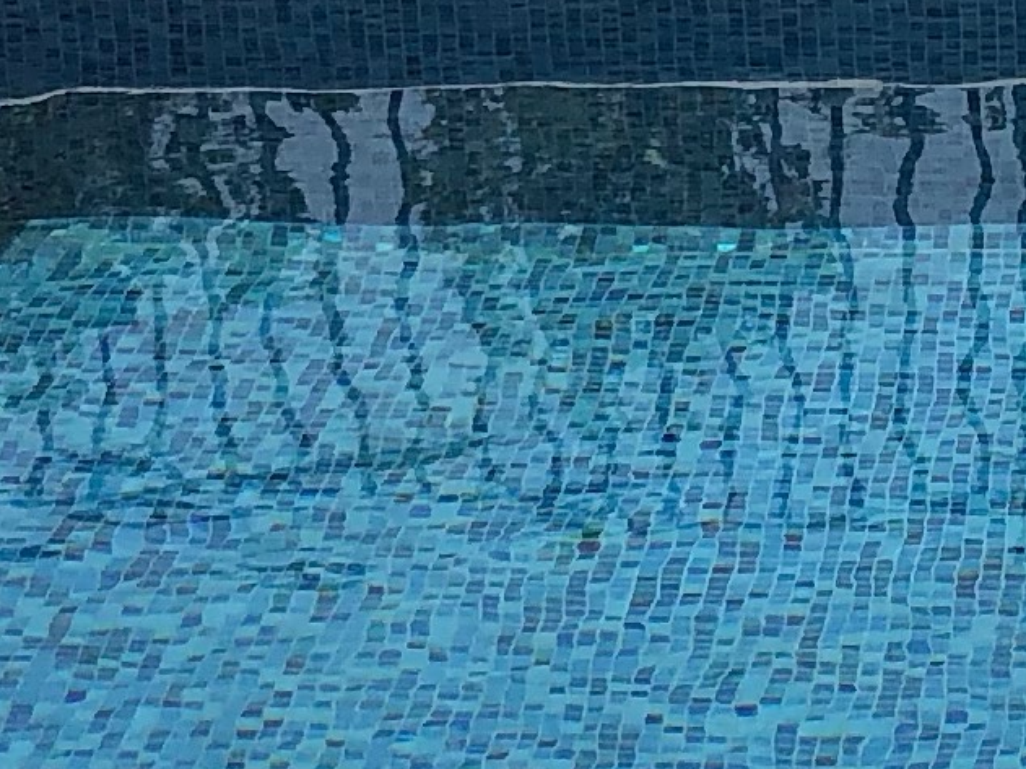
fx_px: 5304
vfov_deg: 8.2
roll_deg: +3.4
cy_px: 836
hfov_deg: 10.9
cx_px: 1221
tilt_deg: -21.3
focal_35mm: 179
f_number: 1.8
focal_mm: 4
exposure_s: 1/4367
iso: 25
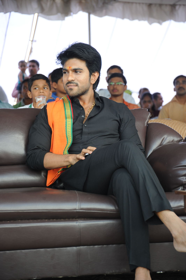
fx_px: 931
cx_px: 93
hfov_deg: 11.4
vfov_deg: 17.1
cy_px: 140
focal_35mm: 120
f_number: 5.6
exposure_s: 1/125
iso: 640
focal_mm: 120
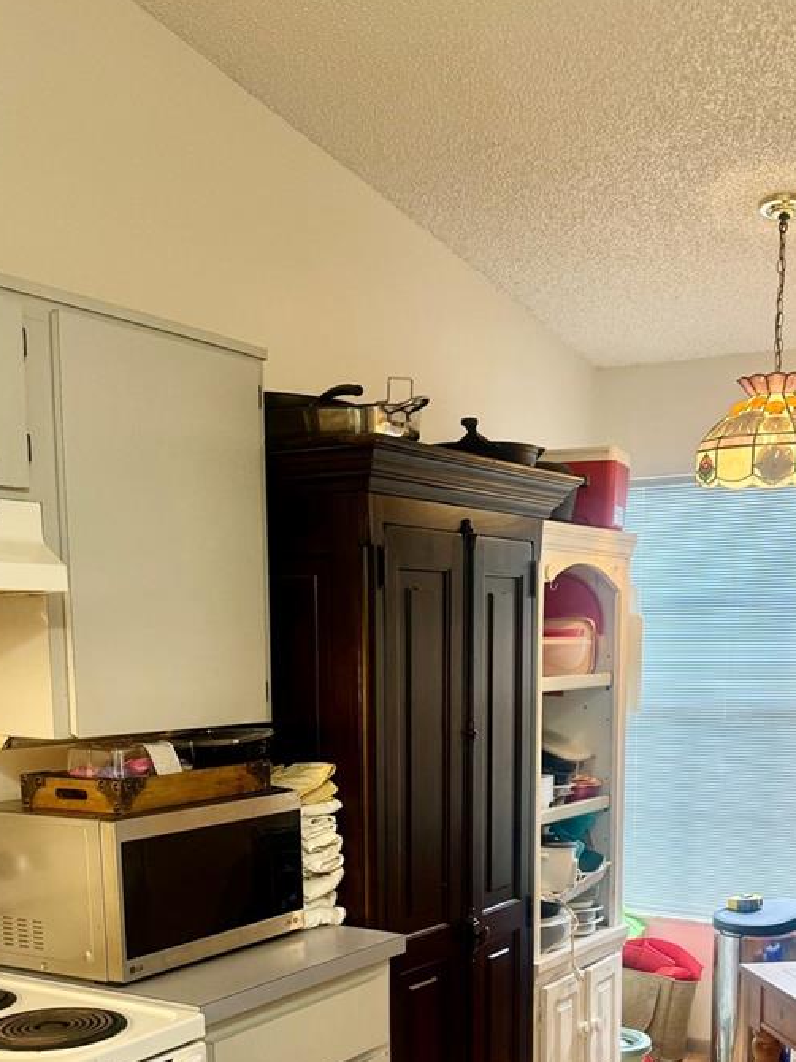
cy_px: 829
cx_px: 438
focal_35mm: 43
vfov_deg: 42.2
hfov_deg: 33.6
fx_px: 1319
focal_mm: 6.76
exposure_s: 1/60
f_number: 1.78
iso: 125
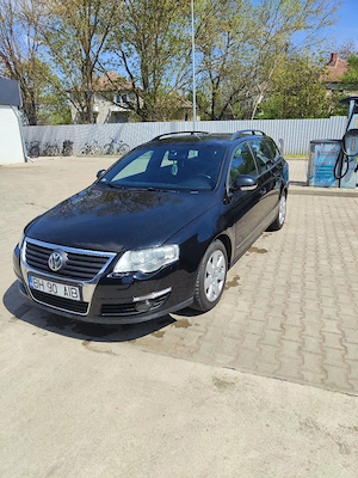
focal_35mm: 24
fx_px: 331
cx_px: 179
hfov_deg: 56.8
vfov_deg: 71.6
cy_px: 239
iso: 50
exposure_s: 1/2500
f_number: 1.88
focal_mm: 5.59
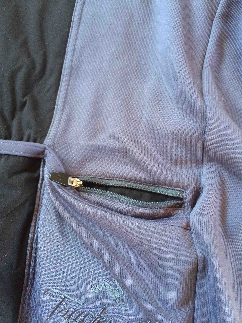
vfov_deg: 61.7
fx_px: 270
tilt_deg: -78.0
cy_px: 162
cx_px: 121
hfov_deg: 48.2
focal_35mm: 29
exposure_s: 1/20
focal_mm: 4.15
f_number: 2.2
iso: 320
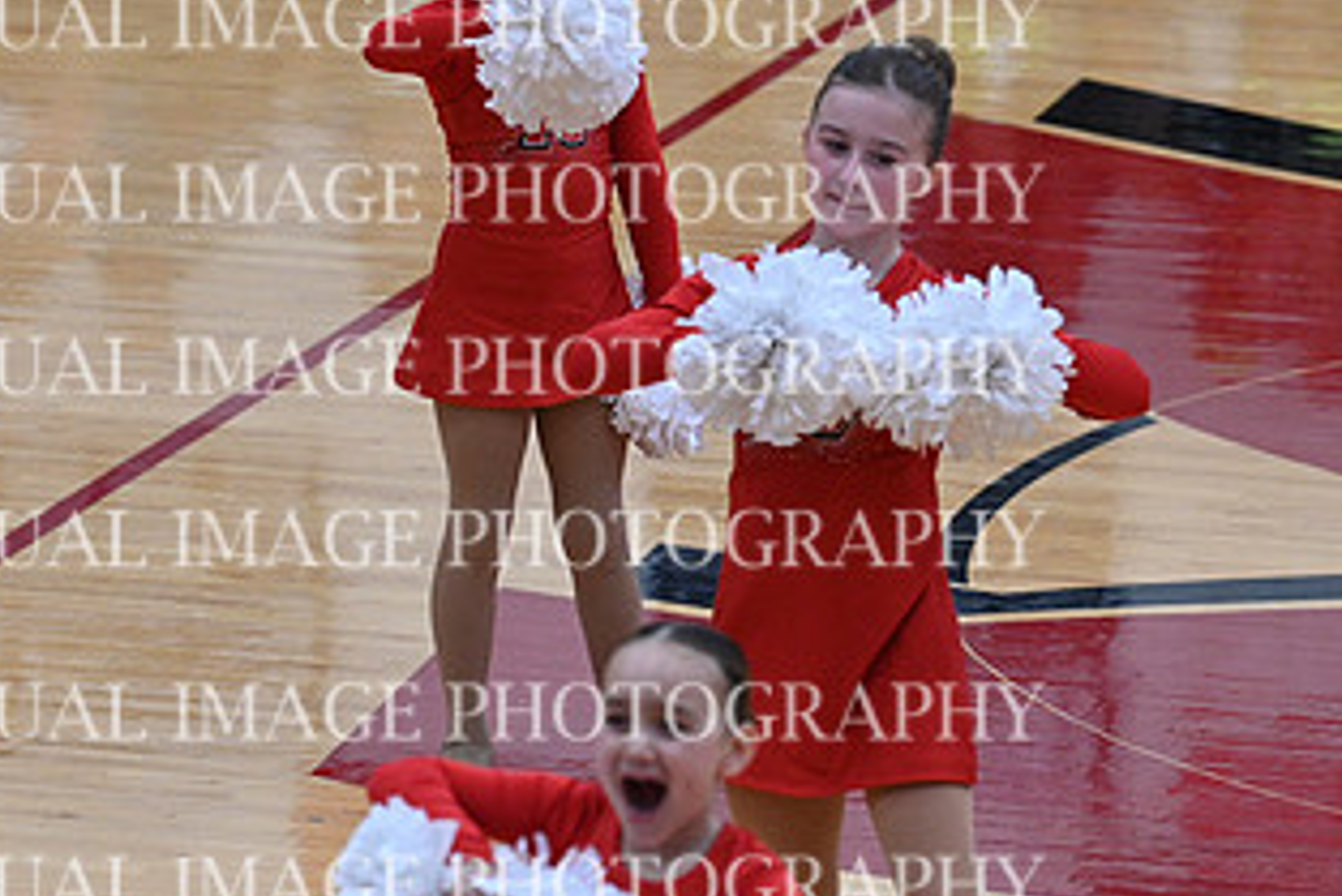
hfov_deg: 6.0
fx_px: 12792
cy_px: 452
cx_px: 424
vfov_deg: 4.0
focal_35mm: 343
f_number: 4
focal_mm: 185
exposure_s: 1/400
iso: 4000
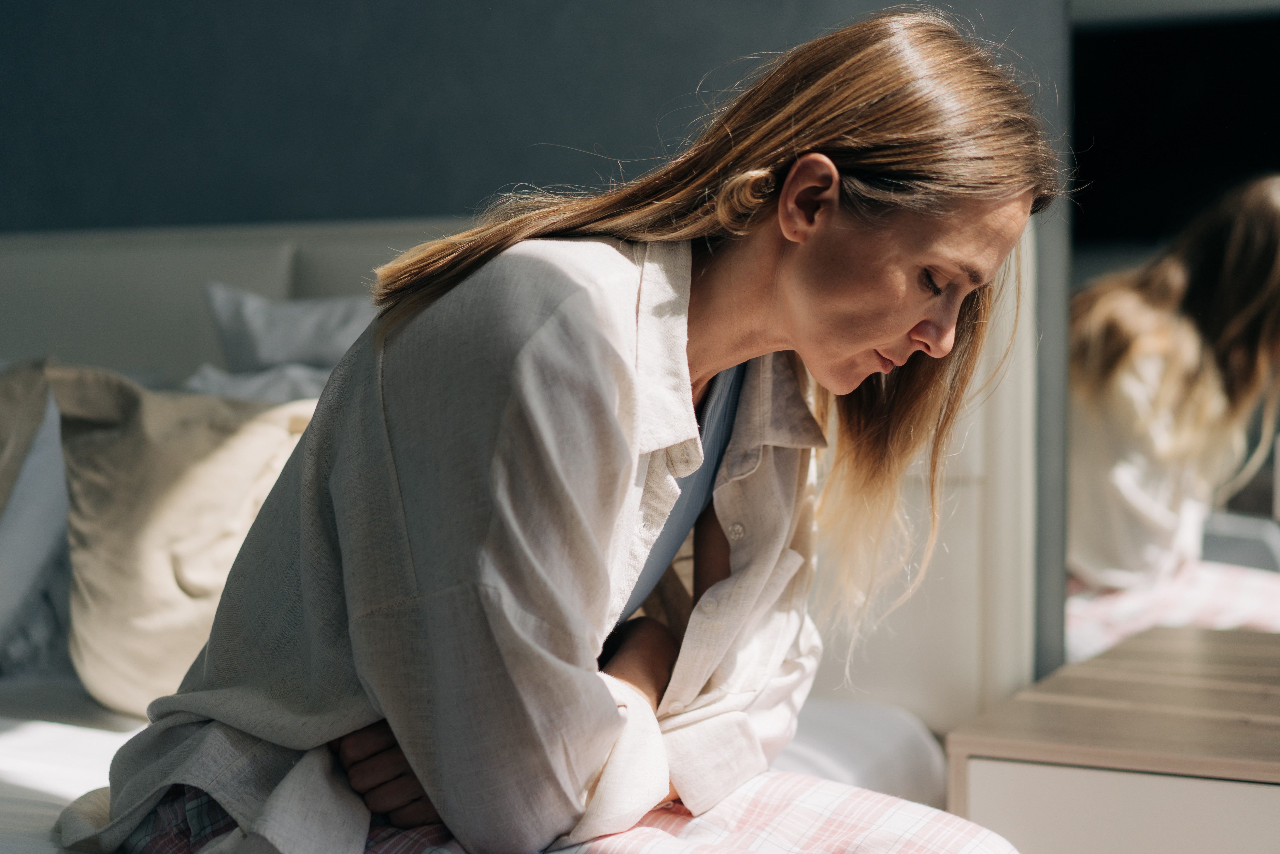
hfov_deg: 36.2
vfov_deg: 24.6
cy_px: 427
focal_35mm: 55
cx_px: 640
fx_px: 1955
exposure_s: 1/1600
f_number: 2.2
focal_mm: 55
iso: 80
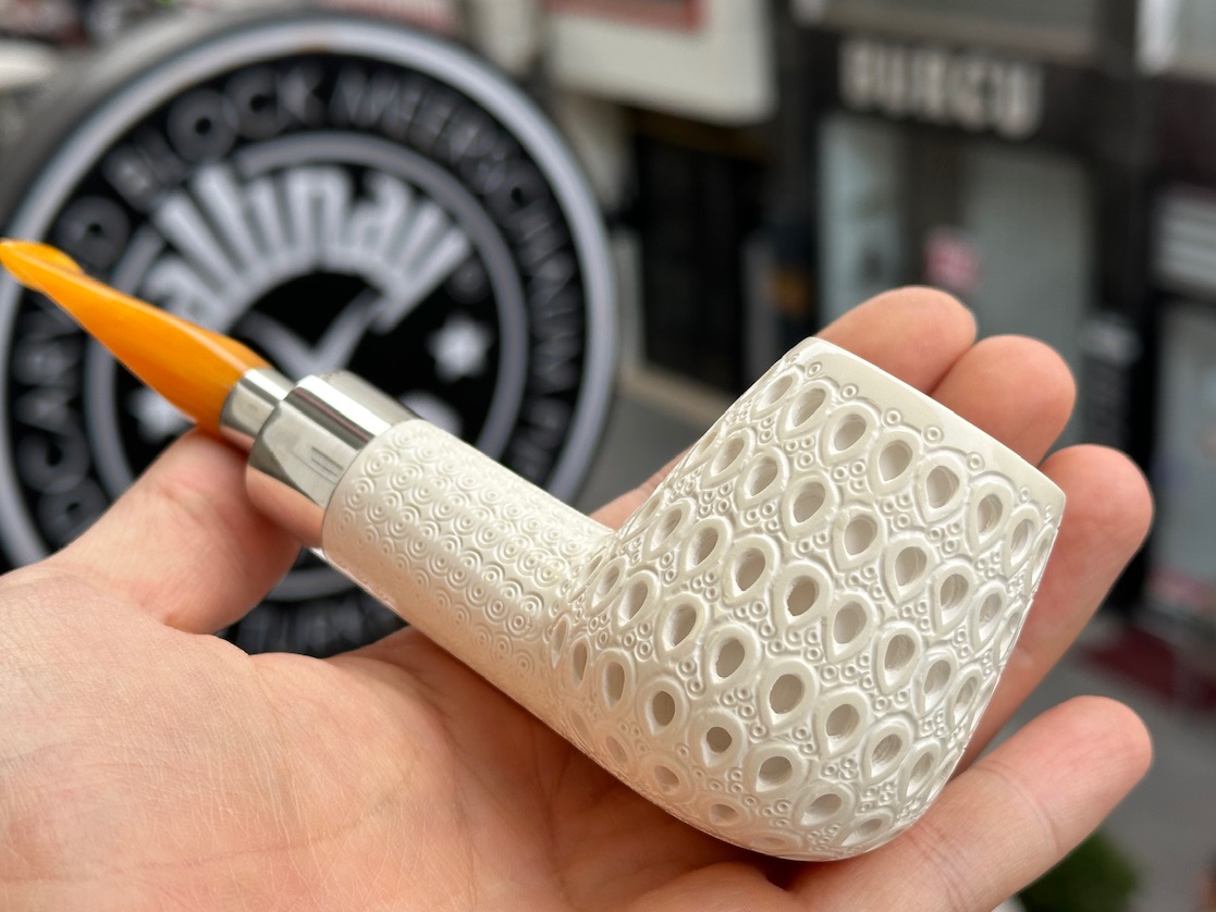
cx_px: 549
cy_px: 453
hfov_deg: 34.9
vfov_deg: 26.6
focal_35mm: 55
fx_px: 1932
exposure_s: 1/422
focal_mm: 6.86
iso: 64
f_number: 1.78
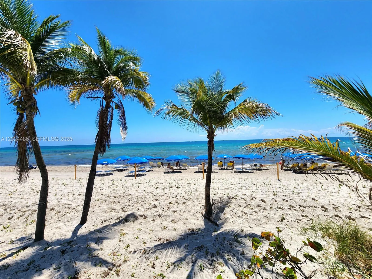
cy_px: 140
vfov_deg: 89.9
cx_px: 186
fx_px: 140
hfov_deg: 106.2
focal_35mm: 13
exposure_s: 1/5000
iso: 50
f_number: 2.2
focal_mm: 2.2
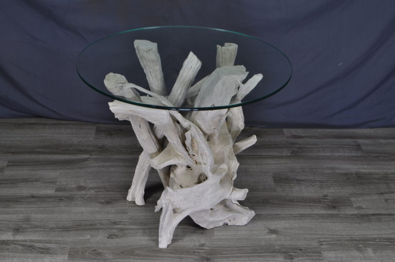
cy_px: 131
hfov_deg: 35.1
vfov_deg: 23.7
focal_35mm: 57
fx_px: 625
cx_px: 198
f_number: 7.1
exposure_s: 1/10
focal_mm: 38
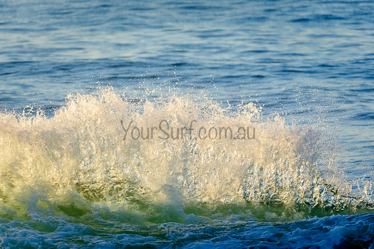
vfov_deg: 1.8
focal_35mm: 750
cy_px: 124
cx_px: 187
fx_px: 7795
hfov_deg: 2.7
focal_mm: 500
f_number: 5.6
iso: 250
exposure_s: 1/1250
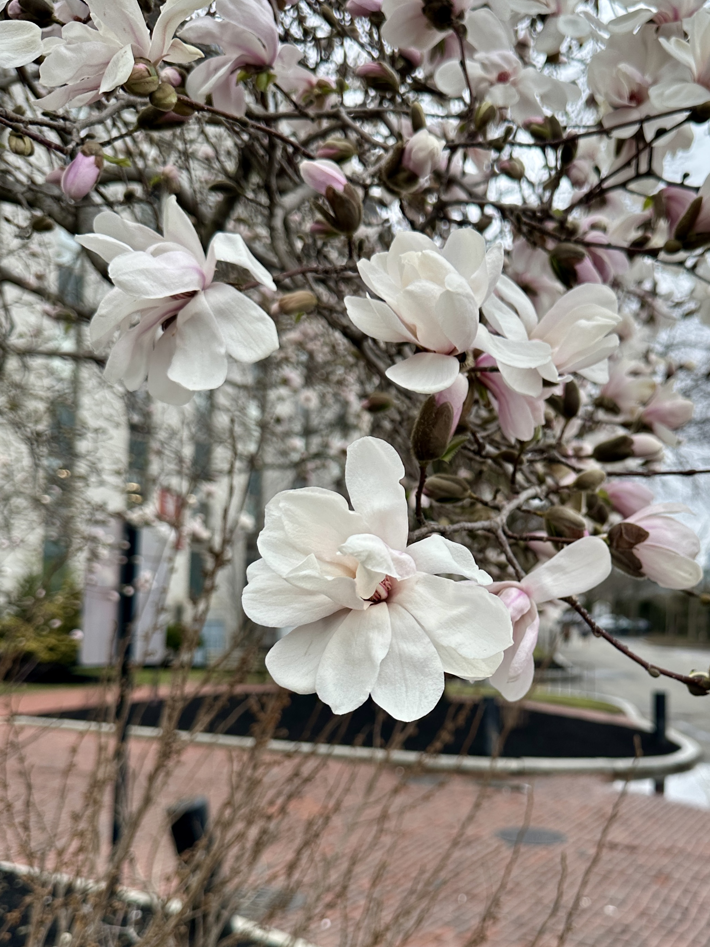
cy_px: 444
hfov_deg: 51.3
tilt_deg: +3.9
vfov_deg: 65.3
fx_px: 738
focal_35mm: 27
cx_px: 386
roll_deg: -0.3
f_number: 1.78
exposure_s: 1/718
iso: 80
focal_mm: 6.86
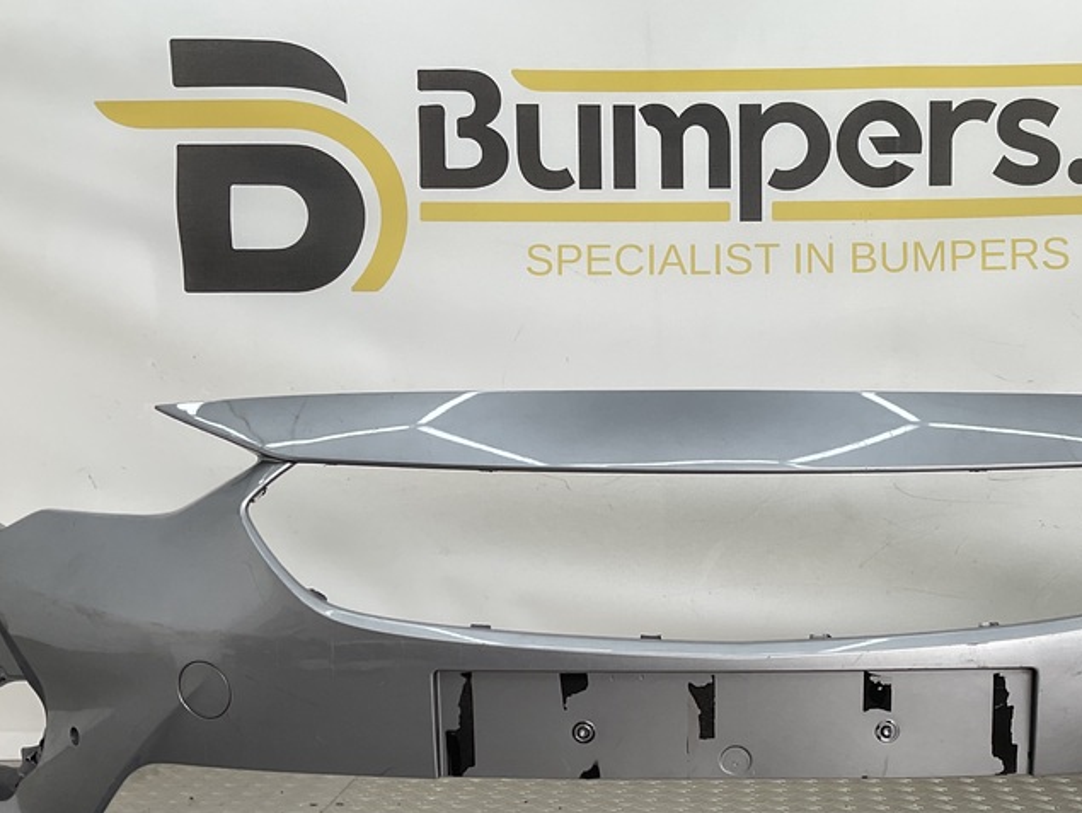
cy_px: 576
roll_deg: -0.7
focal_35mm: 46
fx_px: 1439
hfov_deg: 40.6
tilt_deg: -7.2
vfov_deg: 31.2
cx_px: 736
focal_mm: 3
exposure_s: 1/190
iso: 16
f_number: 1.8
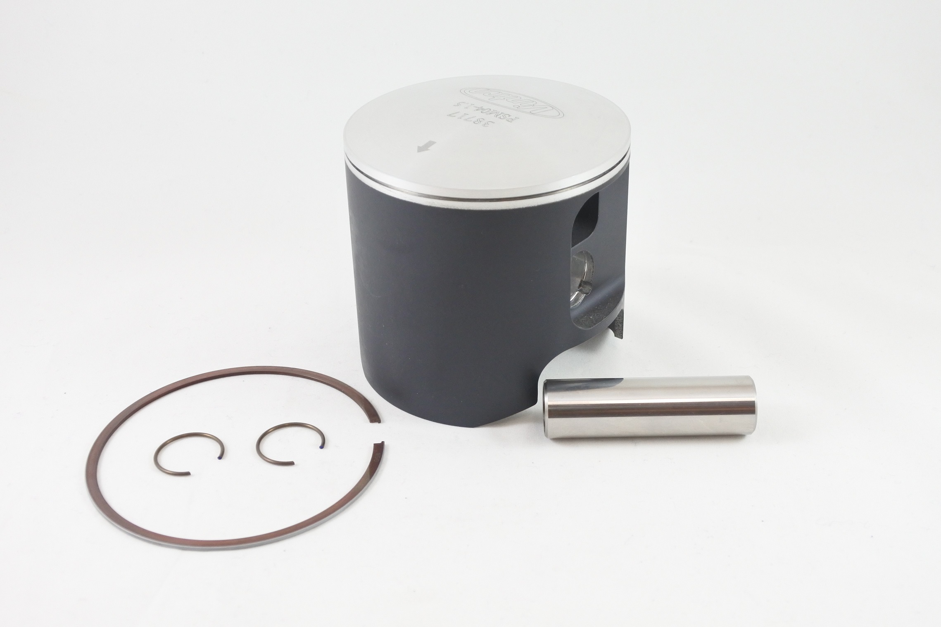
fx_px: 1046
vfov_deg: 33.4
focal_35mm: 40
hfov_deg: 48.5
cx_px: 470
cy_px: 314
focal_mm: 15
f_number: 4.2
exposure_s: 1/125
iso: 640
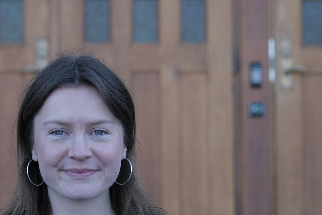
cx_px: 81
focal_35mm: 137
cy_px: 118
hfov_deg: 14.9
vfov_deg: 10.0
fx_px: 1225
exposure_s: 1/220
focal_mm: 50
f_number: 3.2
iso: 125
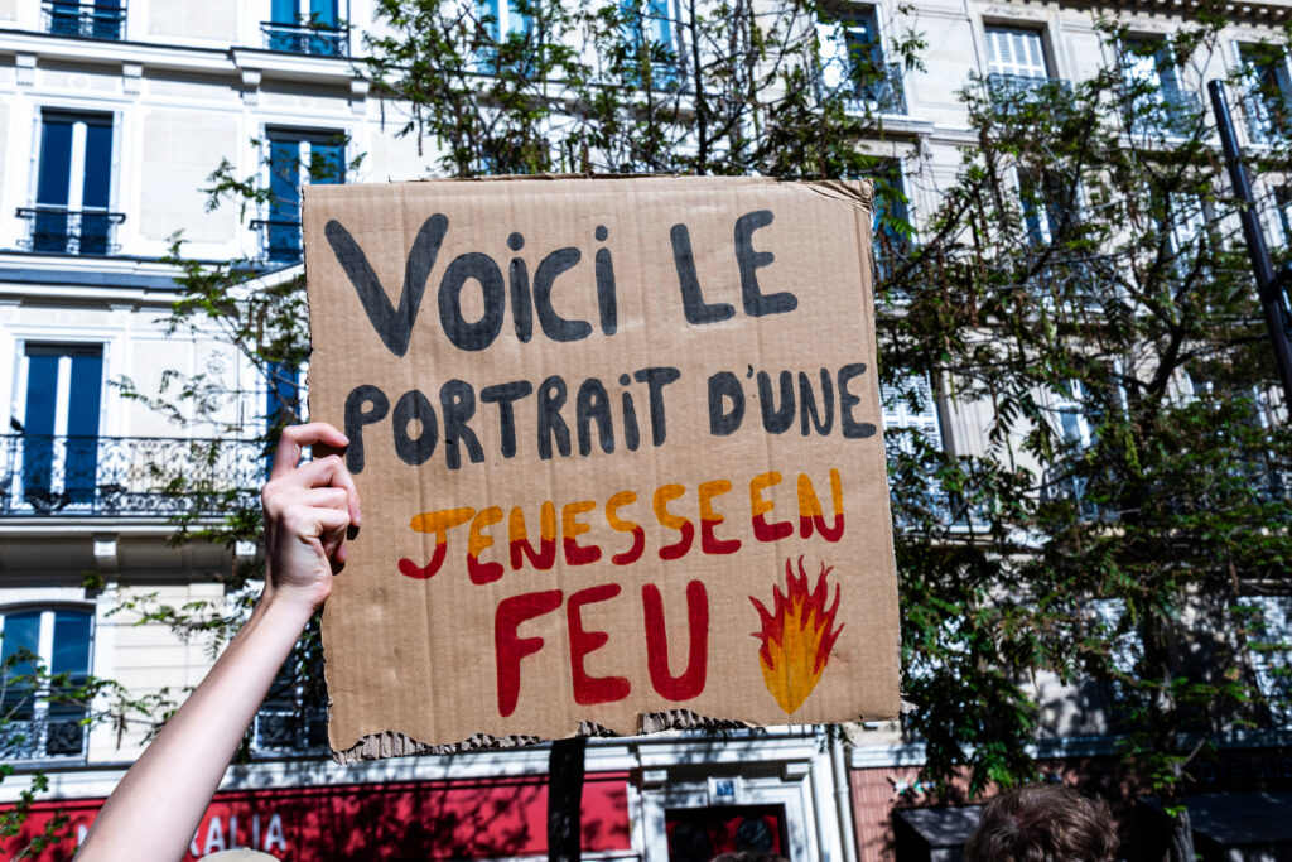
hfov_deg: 49.5
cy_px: 431
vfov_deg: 34.2
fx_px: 1400
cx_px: 646
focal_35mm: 39
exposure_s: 1/640
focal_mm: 26
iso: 125
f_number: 8
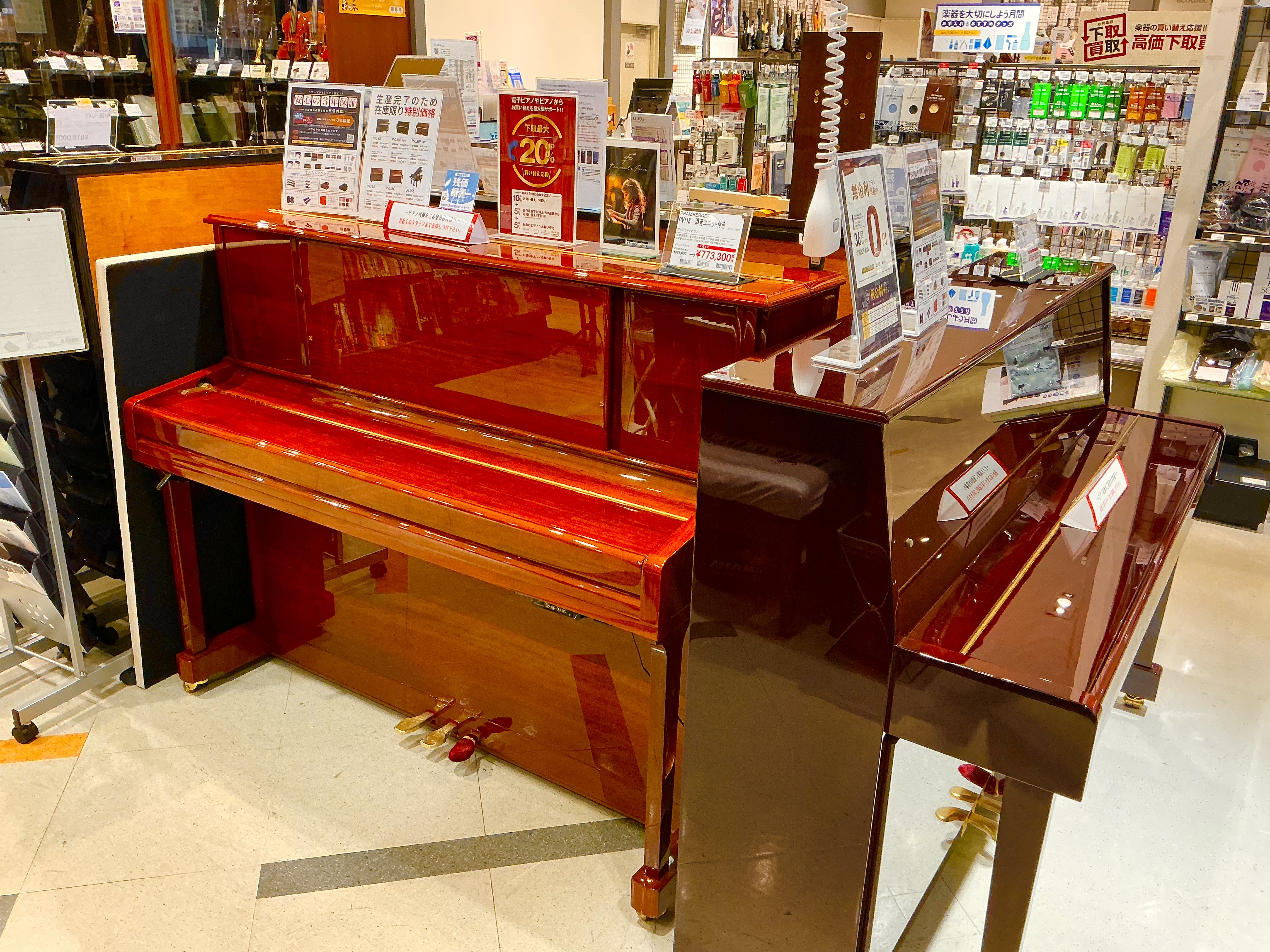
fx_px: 1064
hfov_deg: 61.7
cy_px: 476
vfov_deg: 48.2
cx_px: 635
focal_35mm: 29
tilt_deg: -20.9
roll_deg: -1.1
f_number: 1.8
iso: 100
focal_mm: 3
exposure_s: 1/60
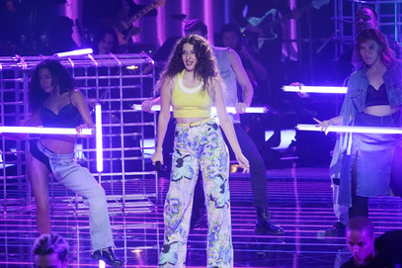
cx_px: 193
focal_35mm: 310
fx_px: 3460
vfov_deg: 4.4
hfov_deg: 6.6
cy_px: 145
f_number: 5.6
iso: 5000
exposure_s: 1/160
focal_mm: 280
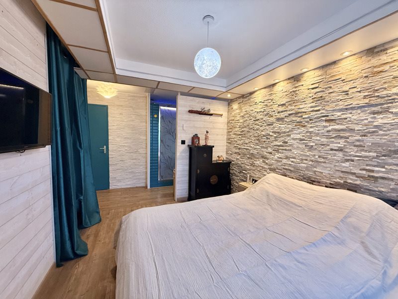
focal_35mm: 14
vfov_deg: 85.7
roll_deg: -1.7
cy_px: 150
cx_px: 199
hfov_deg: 102.1
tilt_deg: -3.8
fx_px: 161
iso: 320
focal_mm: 2.22
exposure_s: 1/100
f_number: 2.2
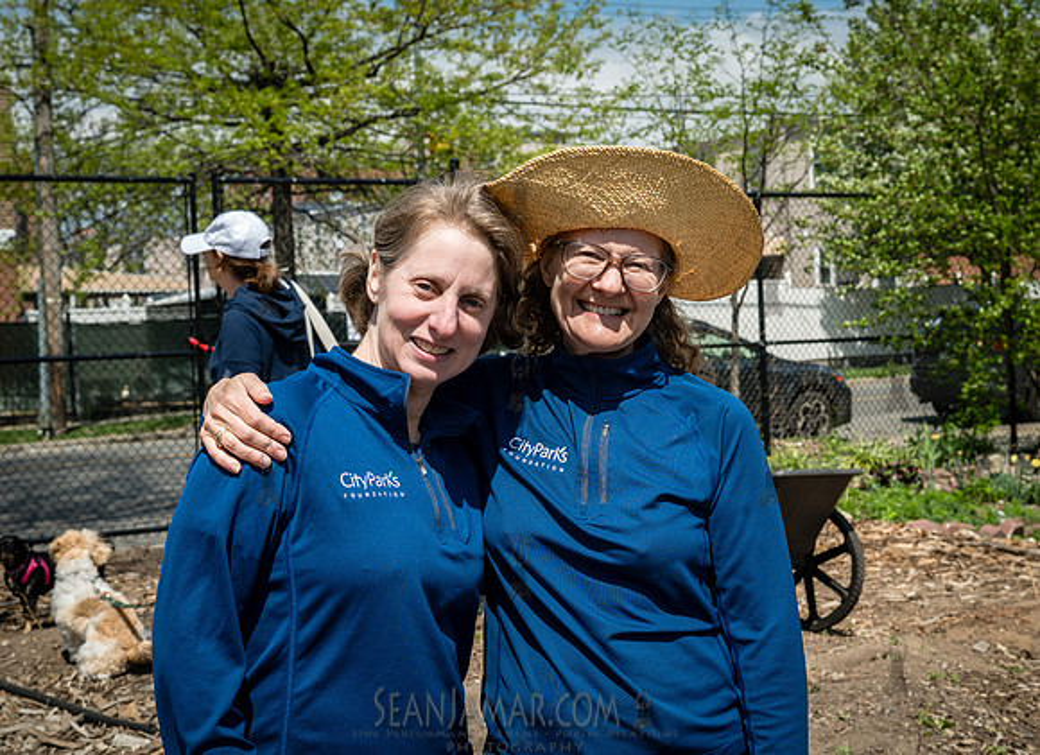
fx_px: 1529
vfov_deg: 27.7
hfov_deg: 37.6
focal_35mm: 51
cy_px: 356
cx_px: 545
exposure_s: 1/200
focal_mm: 46
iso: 100
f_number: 8
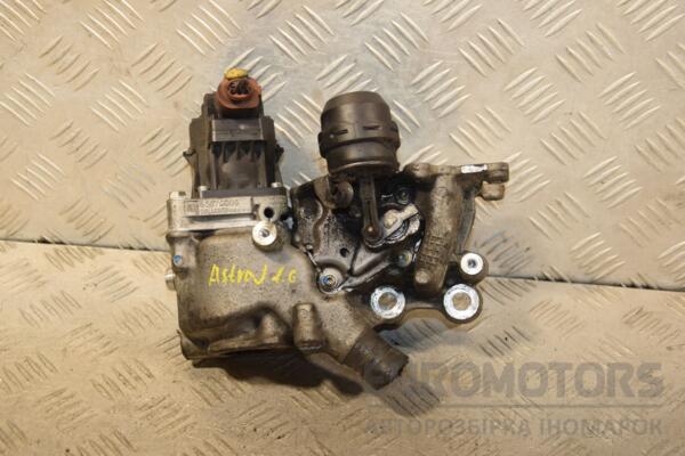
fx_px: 1199
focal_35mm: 63
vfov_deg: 21.6
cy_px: 228
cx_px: 342
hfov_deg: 31.9
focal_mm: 42
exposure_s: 1/200
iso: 800
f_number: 5
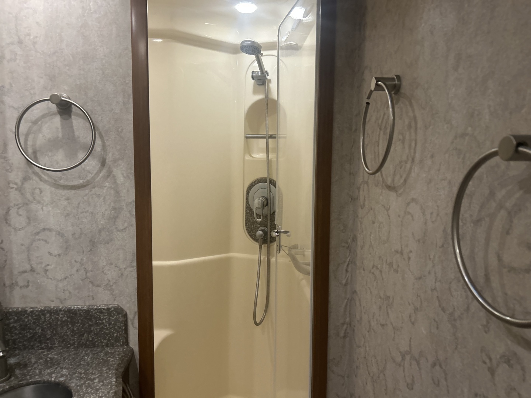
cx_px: 266
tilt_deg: -4.2
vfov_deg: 53.1
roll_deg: +0.2
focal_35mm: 26
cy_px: 199
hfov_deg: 67.3
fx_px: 399
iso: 320
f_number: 1.5
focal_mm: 5.7
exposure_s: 1/60
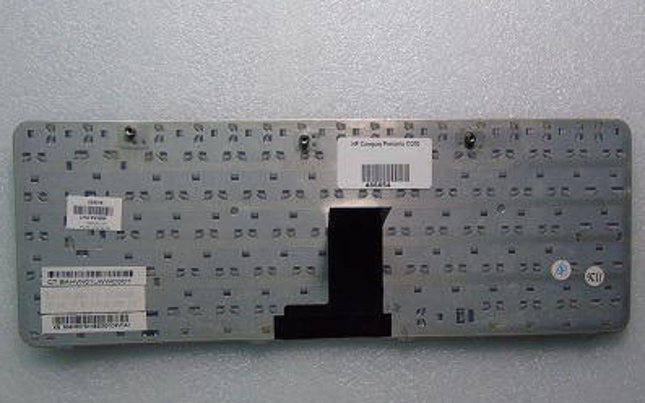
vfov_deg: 40.5
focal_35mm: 31
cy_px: 226
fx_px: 545
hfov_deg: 61.2
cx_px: 323
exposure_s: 1/50
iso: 400
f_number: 6.4
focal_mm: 5.2
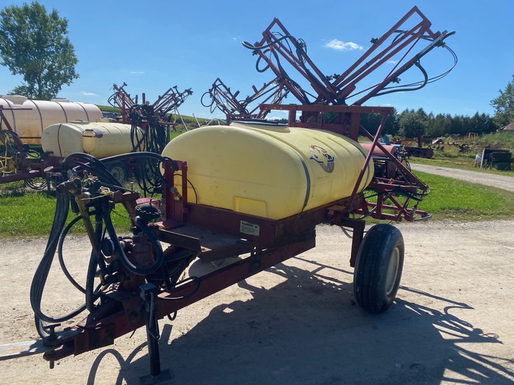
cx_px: 257
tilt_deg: -6.2
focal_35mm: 26
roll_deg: -5.4
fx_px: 386
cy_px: 192
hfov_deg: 67.3
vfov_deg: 53.1
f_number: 1.8
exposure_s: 1/3497
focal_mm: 4.25
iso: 32
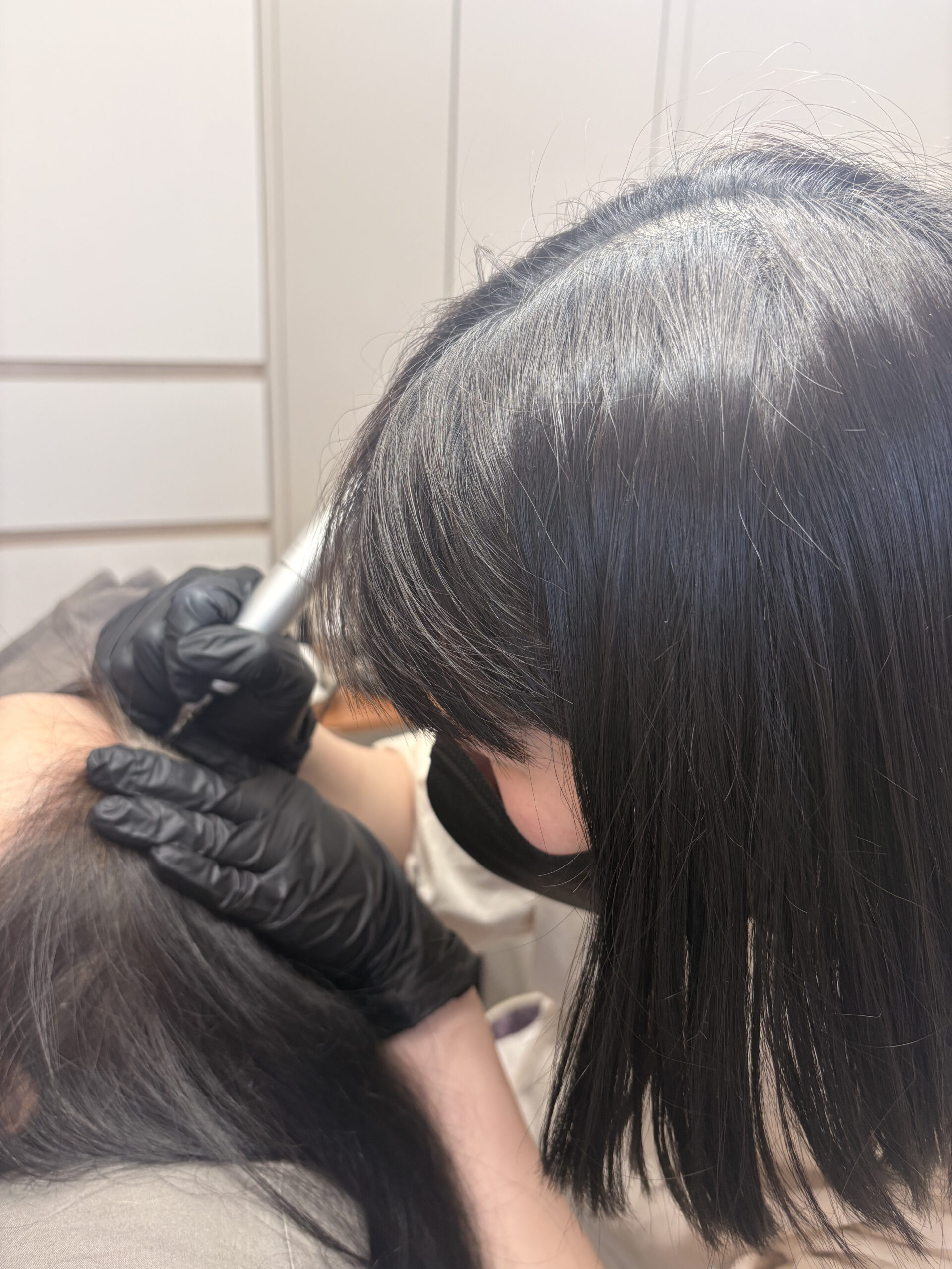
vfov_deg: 67.3
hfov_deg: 53.1
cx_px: 476
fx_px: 953
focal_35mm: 26
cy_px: 634
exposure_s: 1/60
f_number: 1.6
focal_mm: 5.96
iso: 100
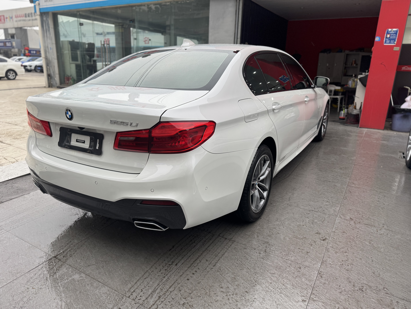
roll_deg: -0.3
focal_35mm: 24
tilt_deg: -16.7
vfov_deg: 56.8
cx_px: 206
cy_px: 154
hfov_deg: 71.6
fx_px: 285
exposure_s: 1/179
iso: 64
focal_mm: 6.76
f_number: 1.78
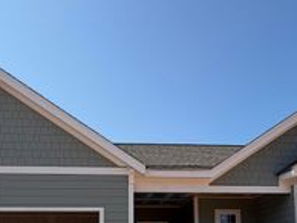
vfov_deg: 35.0
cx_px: 129
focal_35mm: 36
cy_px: 236
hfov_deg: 51.1
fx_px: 309
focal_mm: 2.22
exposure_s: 1/779
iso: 20
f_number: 2.2
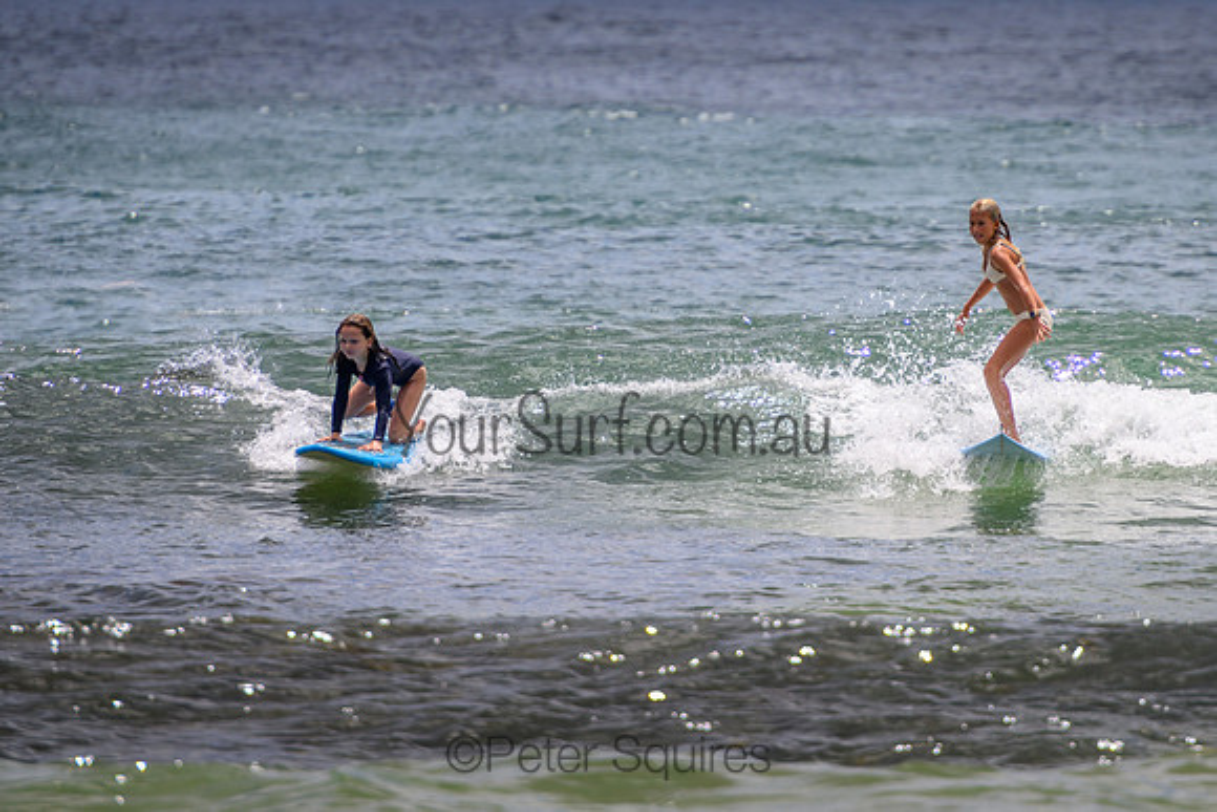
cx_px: 803
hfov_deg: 3.7
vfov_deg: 2.5
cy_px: 326
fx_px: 18592
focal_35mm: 550
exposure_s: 1/2000
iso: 200
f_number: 5.6
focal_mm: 400
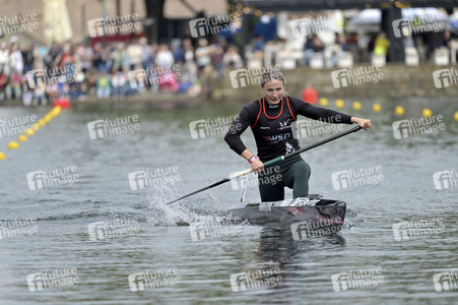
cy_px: 152
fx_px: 5085
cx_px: 229
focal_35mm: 400
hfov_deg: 5.2
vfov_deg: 3.4
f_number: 5.6
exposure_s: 1/2000
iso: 560
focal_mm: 400
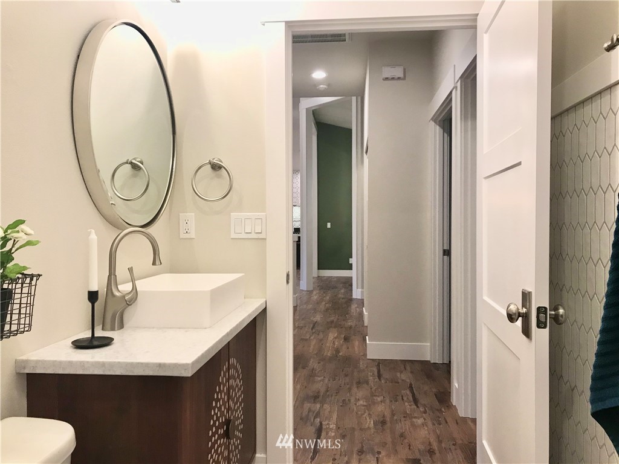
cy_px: 232
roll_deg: +0.5
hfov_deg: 63.4
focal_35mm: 28
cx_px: 310
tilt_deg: -2.0
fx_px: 501
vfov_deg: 49.7
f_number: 1.8
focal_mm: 3.99
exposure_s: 1/30
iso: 32
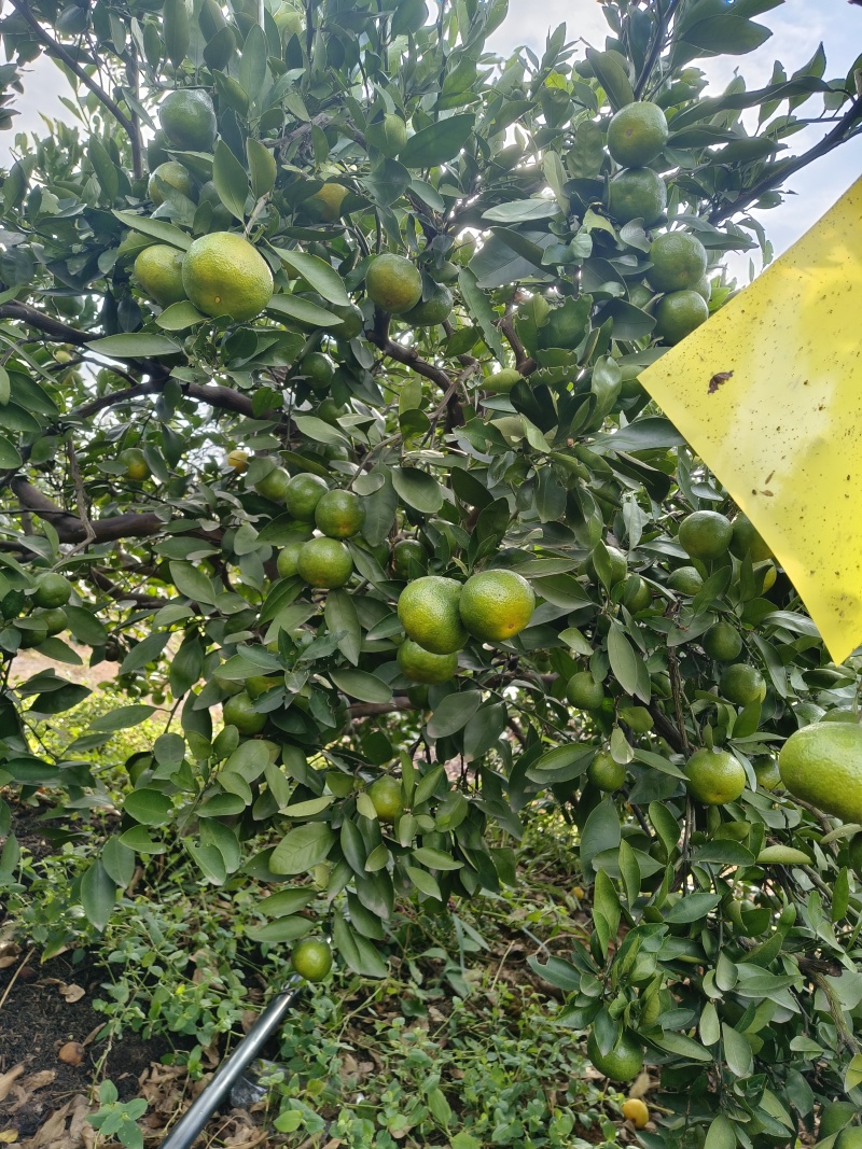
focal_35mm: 23
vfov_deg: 73.9
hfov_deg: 58.9
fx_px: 764
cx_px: 431
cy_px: 574
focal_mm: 5.5
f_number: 1.88
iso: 50
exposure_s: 1/258
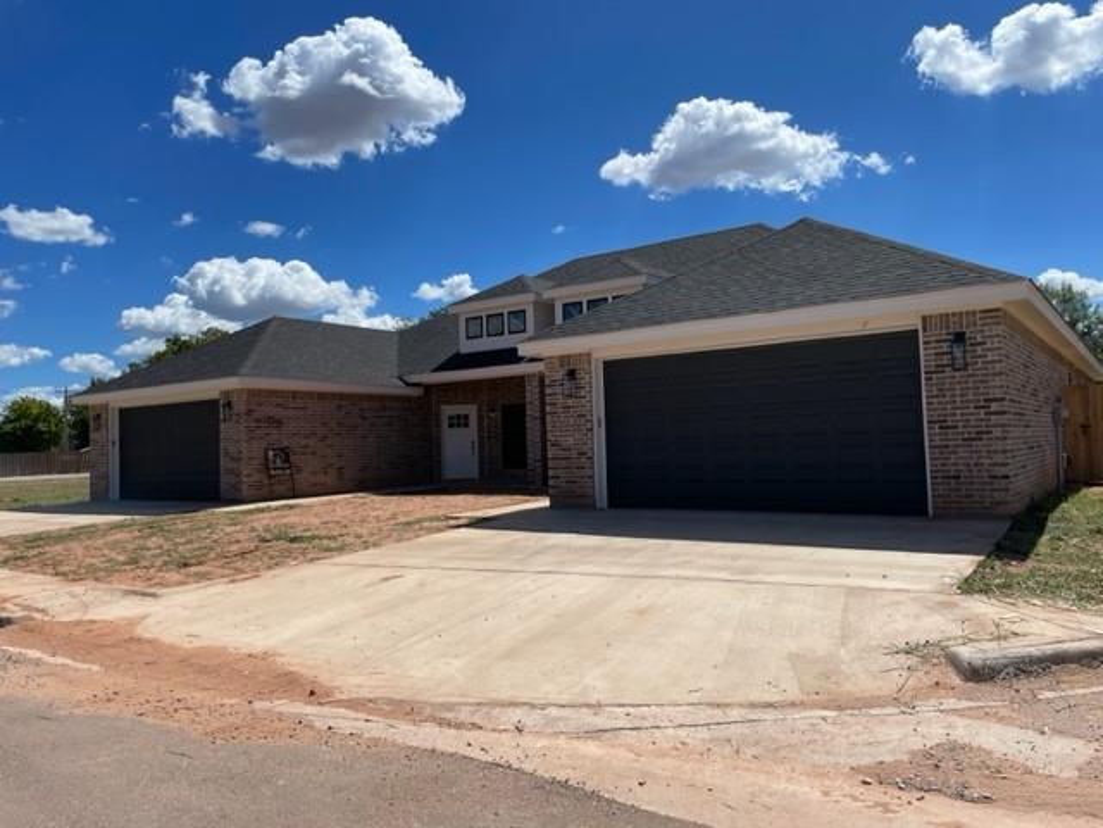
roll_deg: +1.8
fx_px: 828
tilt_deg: +1.7
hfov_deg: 67.3
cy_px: 414
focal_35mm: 26
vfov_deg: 53.1
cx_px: 552
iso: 32
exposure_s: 1/6494
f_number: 1.6
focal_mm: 4.2
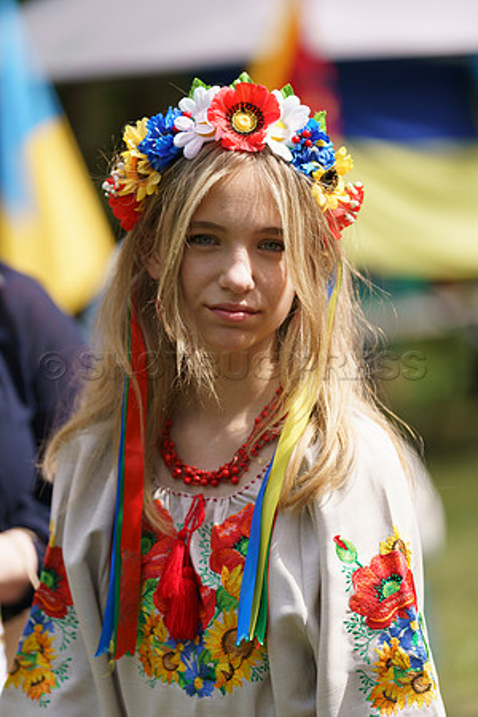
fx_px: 2987
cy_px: 358
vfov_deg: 13.7
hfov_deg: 9.1
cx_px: 239
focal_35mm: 150
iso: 100
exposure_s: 1/1000
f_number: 2.8
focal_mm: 150
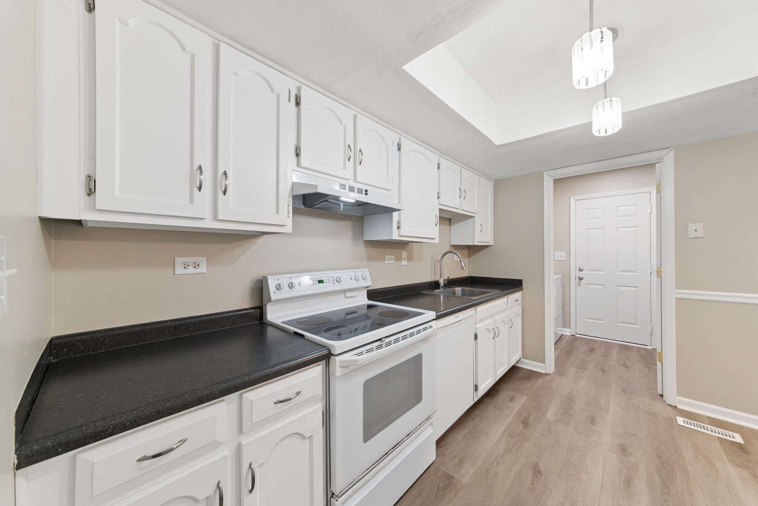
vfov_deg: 90.0
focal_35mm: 12
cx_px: 379
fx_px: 253
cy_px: 253
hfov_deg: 112.6
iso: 160
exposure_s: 1/5
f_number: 10
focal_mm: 12
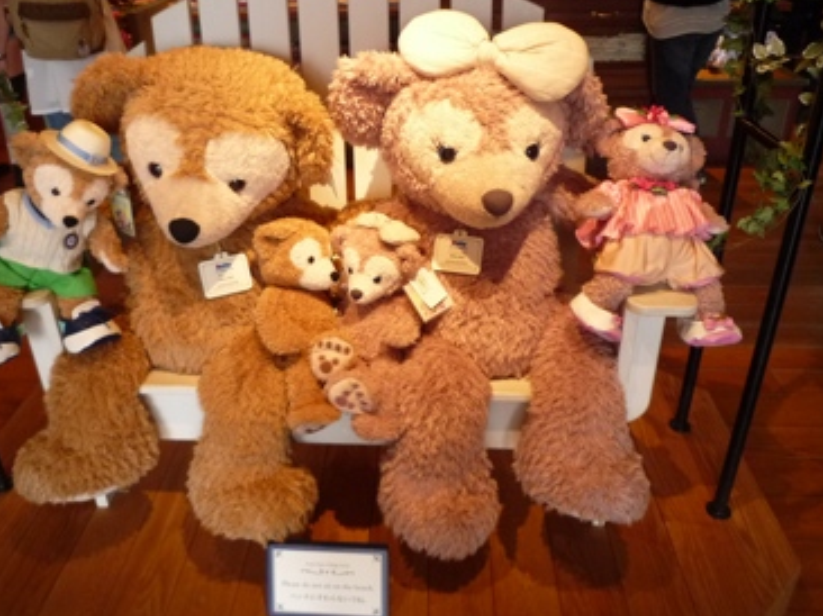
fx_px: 689
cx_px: 370
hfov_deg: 61.6
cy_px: 265
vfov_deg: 48.0
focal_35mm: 29
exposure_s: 1/30
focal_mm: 4.4
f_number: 2.8
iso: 320
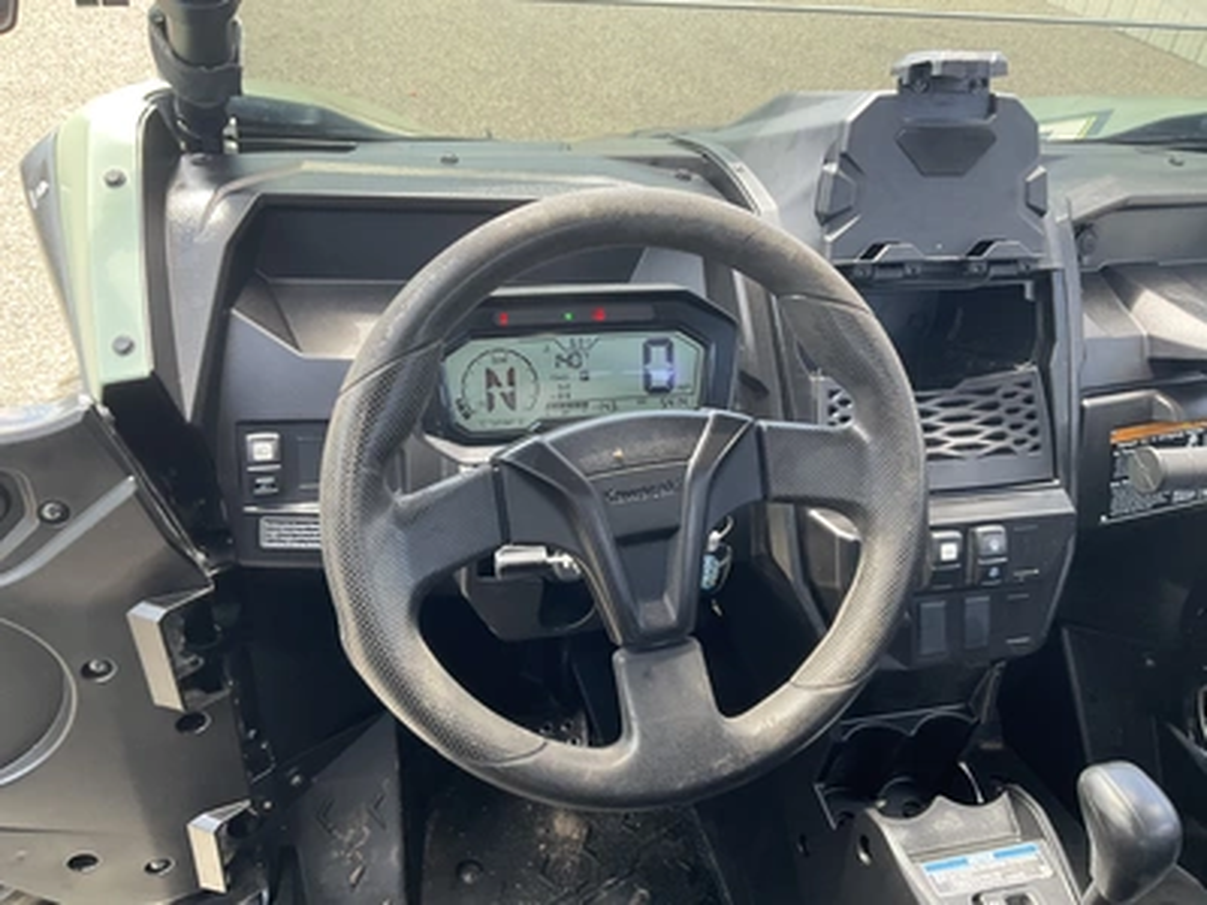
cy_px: 452
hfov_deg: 61.7
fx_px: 1011
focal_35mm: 29
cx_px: 604
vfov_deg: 48.2
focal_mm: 3
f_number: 1.8
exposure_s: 1/122
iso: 64
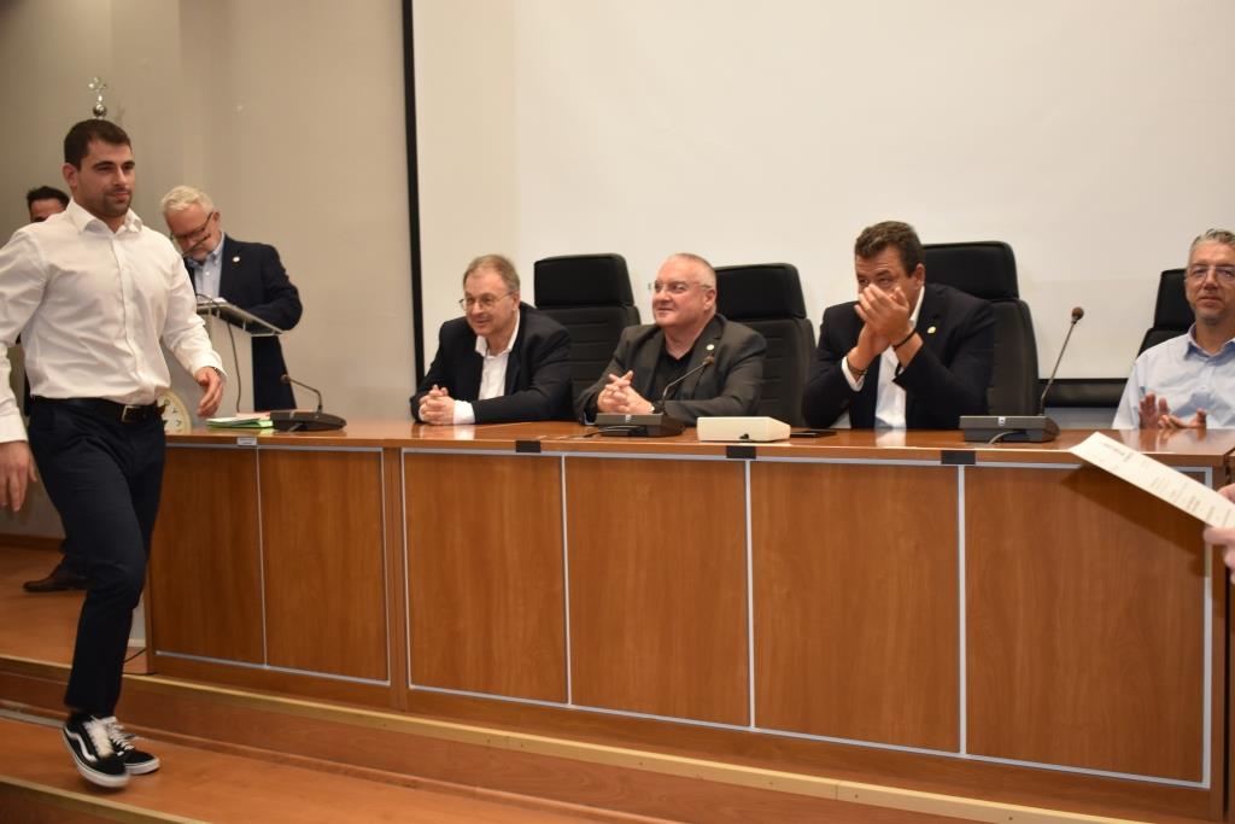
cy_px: 412
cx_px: 618
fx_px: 1389
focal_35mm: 40
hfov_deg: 47.9
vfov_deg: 33.0
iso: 900
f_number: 4
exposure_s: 1/125
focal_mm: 27
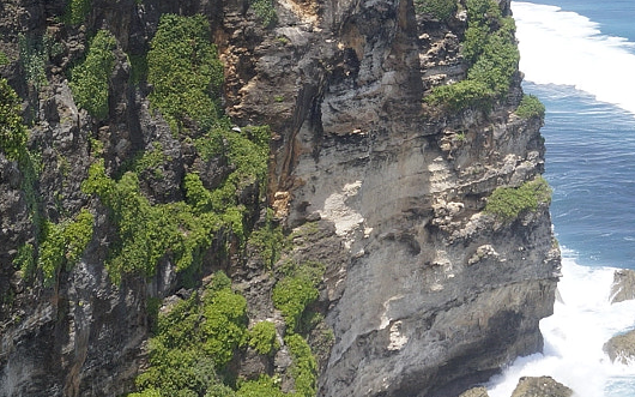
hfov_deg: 24.4
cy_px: 113
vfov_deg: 15.7
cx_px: 544
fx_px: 1436
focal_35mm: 83
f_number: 8
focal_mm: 18
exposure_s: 1/500
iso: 200
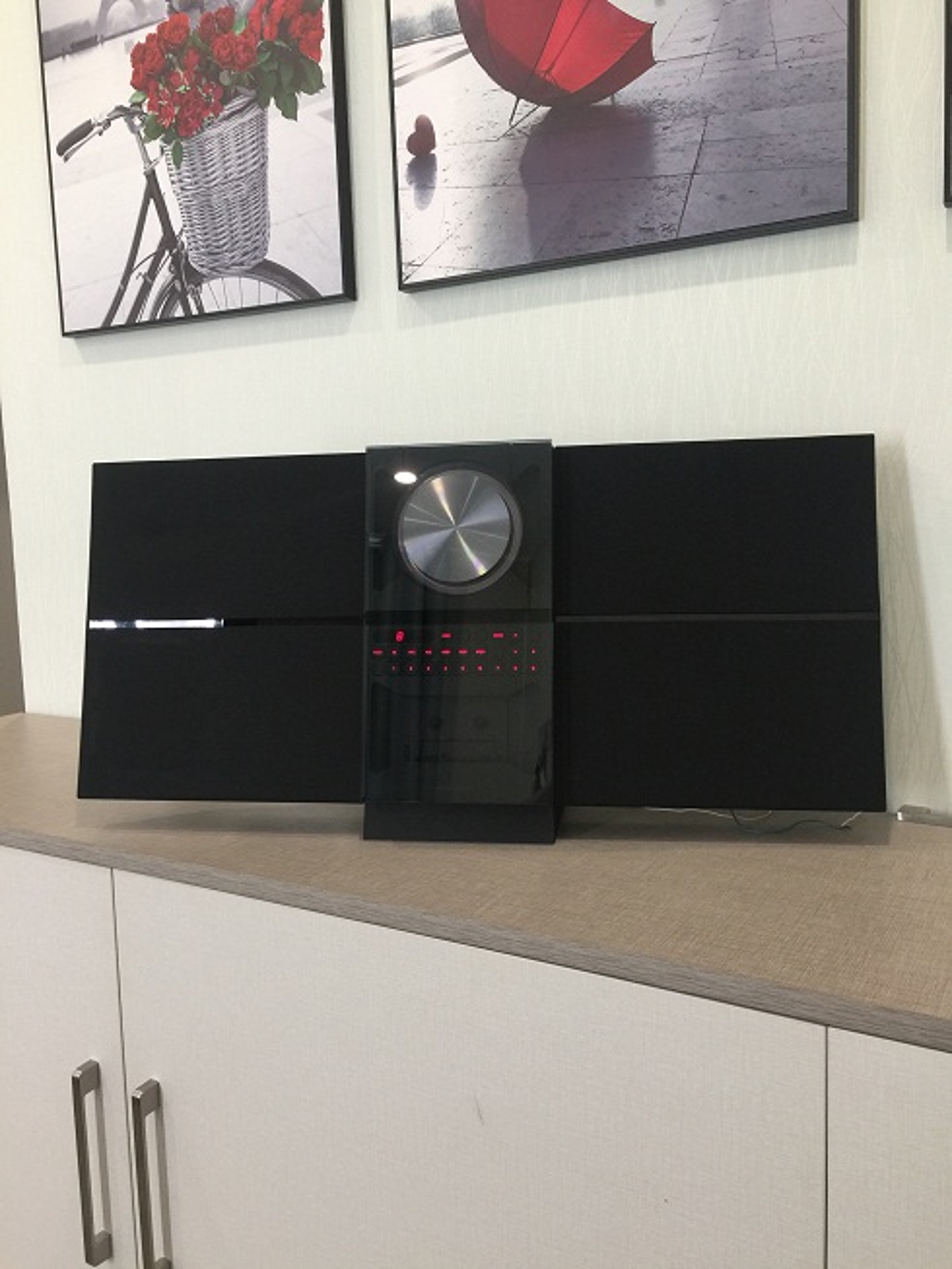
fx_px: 1063
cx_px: 476
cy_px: 634
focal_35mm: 29
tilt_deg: -5.0
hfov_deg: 48.2
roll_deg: +2.0
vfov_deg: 61.7
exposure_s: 1/17
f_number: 2.2
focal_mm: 4.15
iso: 64
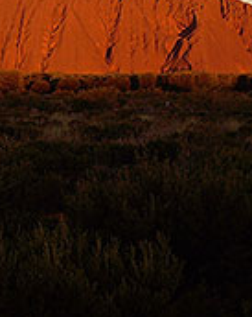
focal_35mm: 123
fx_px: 1150
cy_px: 41
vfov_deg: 15.5
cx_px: 70
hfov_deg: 12.5
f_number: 4.8
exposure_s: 1/80
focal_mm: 7.6
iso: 64
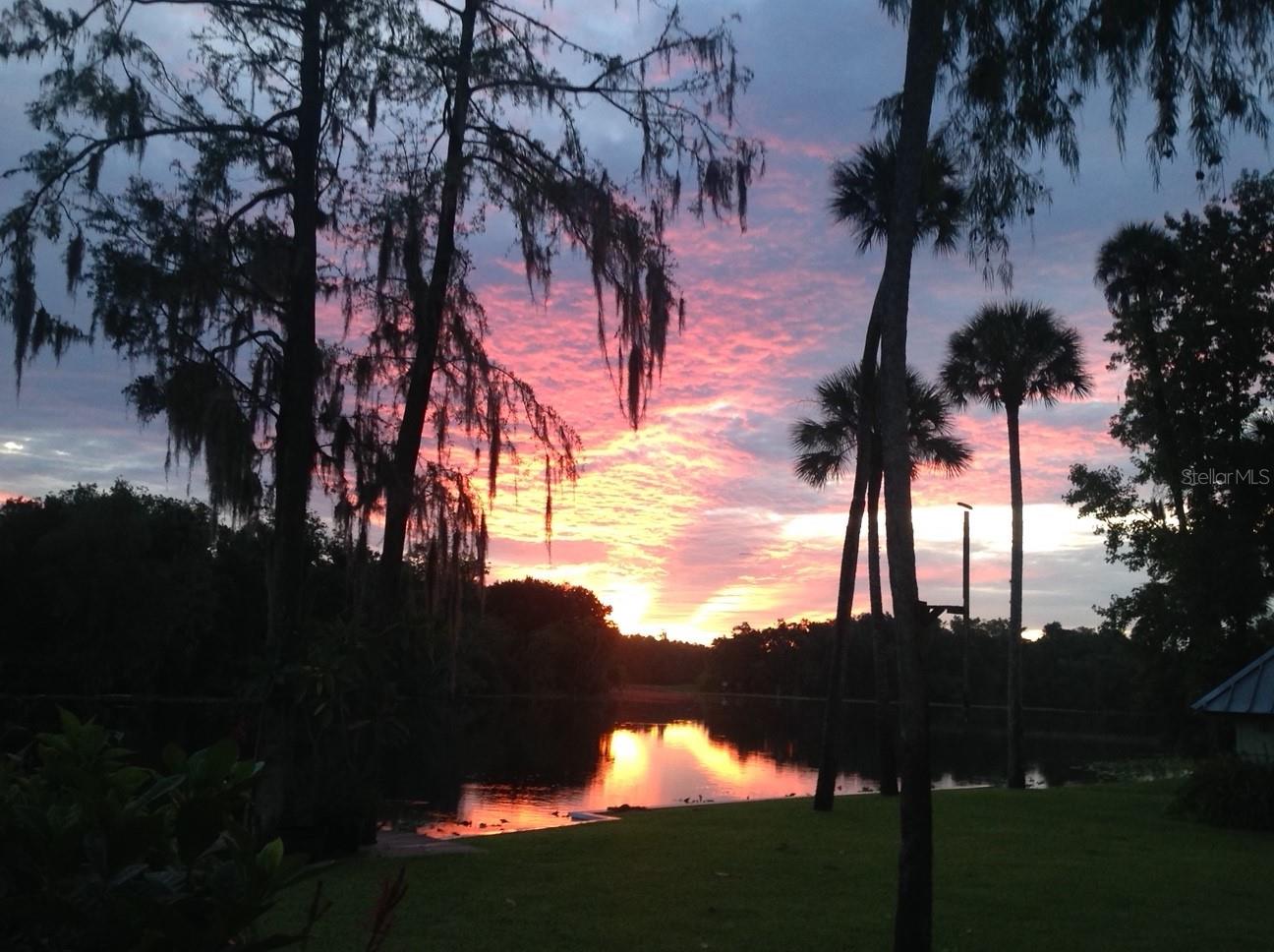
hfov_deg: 52.7
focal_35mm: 35
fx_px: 1286
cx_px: 637
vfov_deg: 40.6
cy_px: 476
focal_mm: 4.28
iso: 125
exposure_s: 1/15
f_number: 2.4
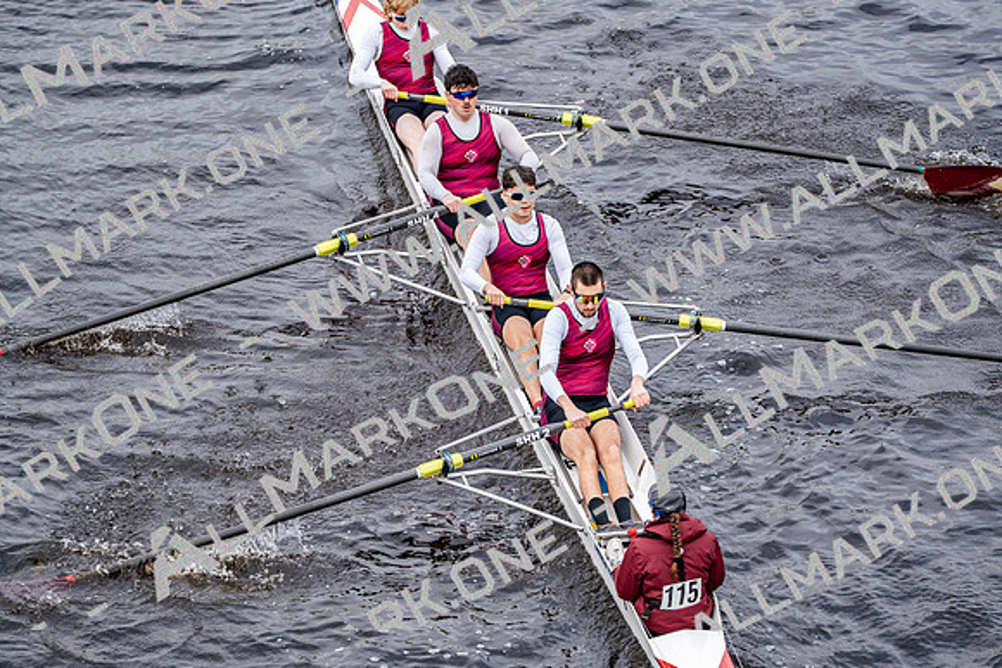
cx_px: 501
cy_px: 334
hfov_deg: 10.3
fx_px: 5568
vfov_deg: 6.9
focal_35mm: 200
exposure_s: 1/2000
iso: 320
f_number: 2.8
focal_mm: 200
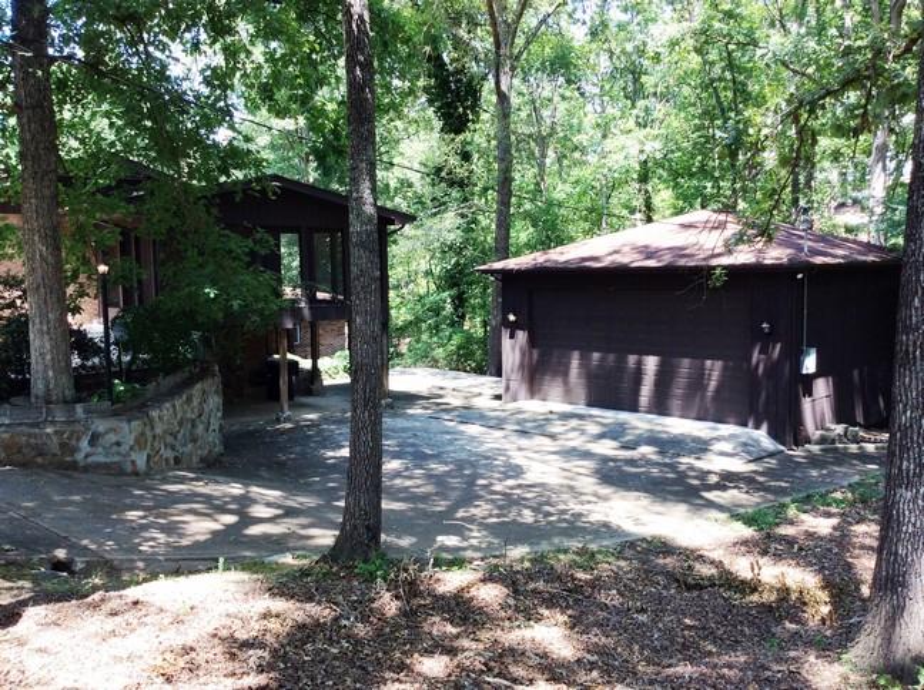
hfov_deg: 56.9
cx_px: 462
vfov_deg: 44.1
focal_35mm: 32
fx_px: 853
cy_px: 345
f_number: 2.4
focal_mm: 3.3
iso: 32
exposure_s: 1/142
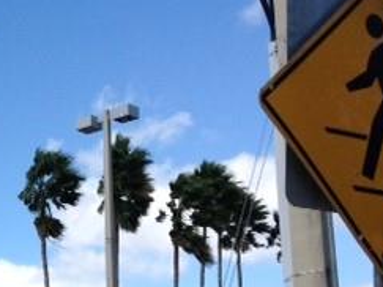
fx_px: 1017
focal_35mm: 92
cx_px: -73
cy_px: 339
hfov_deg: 20.0
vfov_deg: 15.5
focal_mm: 4.28
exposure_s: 1/1779
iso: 50
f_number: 2.4
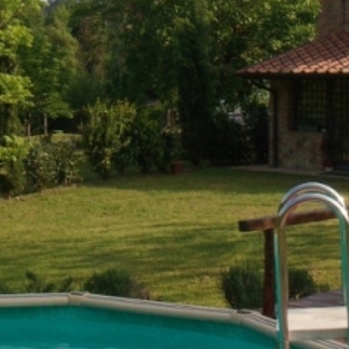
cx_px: 225
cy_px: 142
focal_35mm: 91
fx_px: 1038
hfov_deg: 19.0
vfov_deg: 19.1
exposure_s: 1/323
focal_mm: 6.4
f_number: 5.7
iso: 64
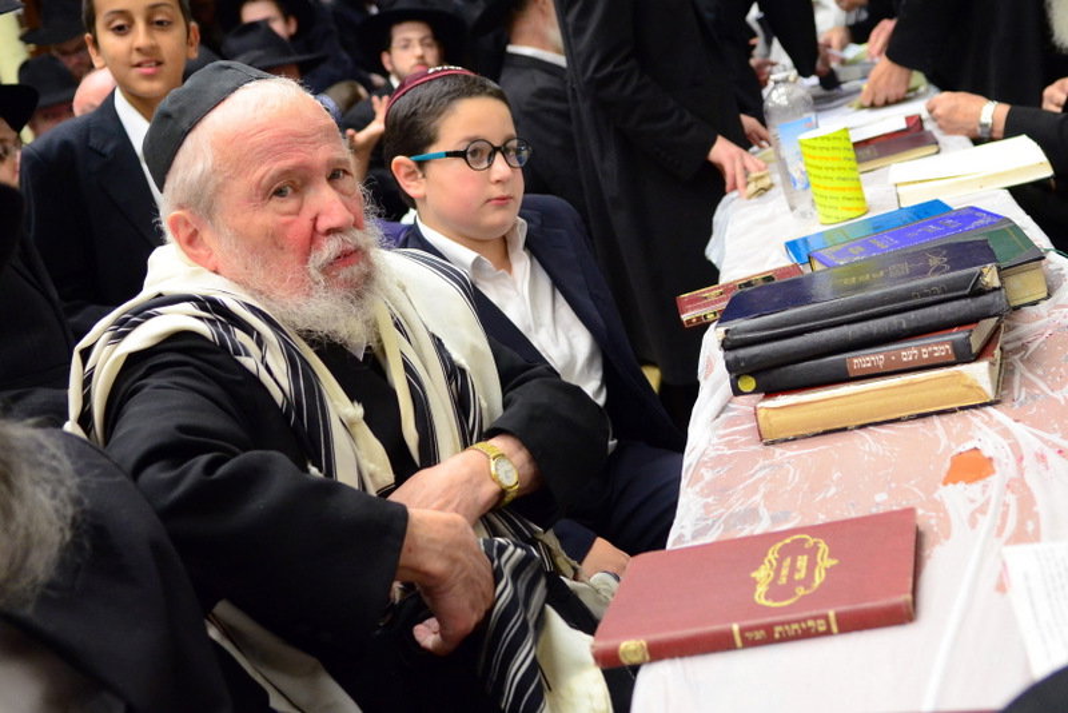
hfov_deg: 55.1
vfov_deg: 38.4
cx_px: 534
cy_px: 356
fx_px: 1024
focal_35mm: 34
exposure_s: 1/160
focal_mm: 23
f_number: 2.8
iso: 2000
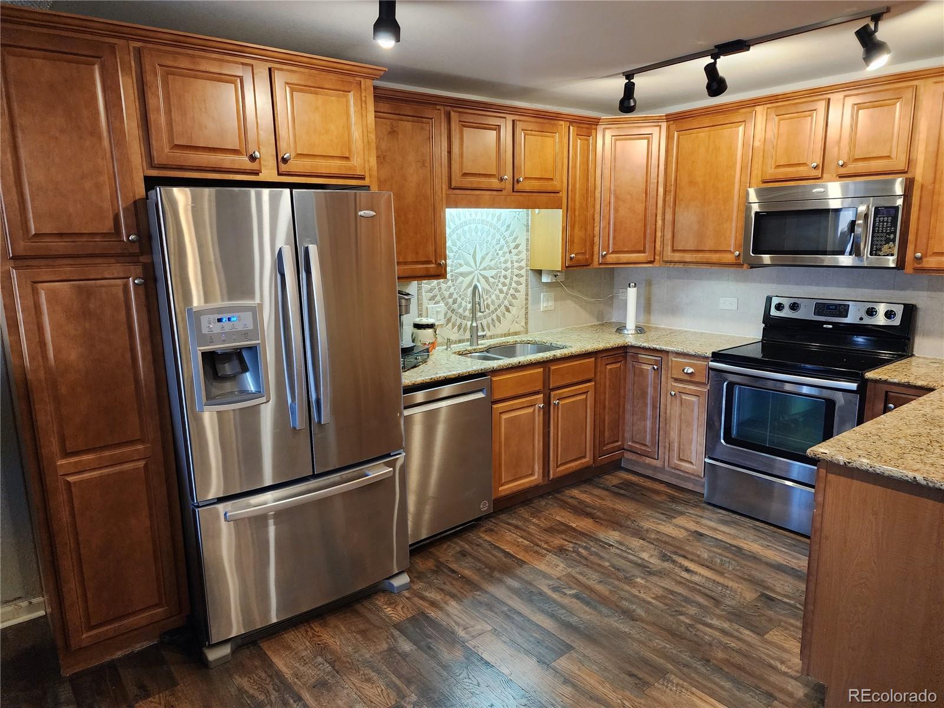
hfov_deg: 73.9
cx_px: 472
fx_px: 627
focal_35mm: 23
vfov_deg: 58.9
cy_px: 354
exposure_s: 1/120
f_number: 1.8
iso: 640
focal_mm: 6.4
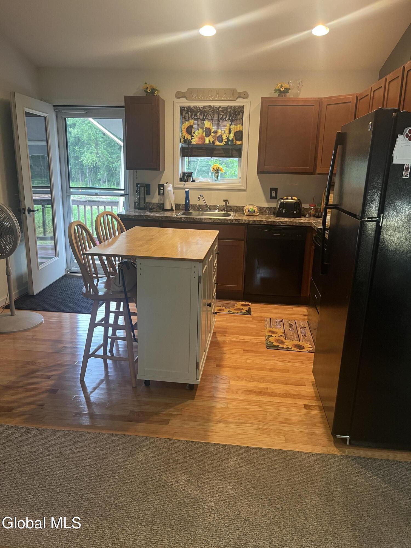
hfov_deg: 53.1
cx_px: 206
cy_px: 274
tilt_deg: -15.8
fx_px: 412
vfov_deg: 67.3
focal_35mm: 26
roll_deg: -1.3
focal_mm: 5.1
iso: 200
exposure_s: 1/60
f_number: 1.6
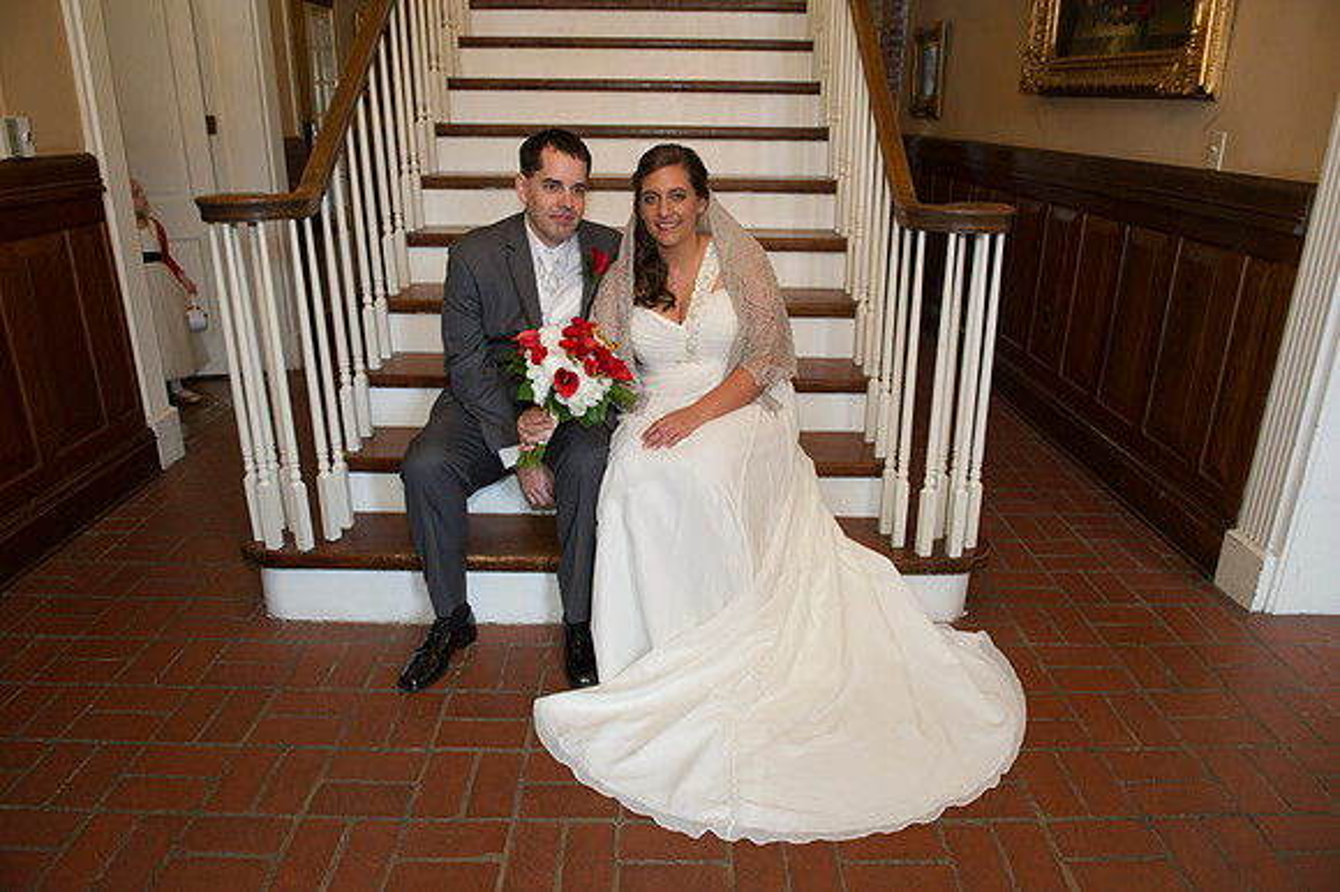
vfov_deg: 53.1
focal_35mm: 24
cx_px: 670
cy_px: 446
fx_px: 893
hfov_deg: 73.8
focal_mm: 24
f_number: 5
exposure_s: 1/100
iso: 800
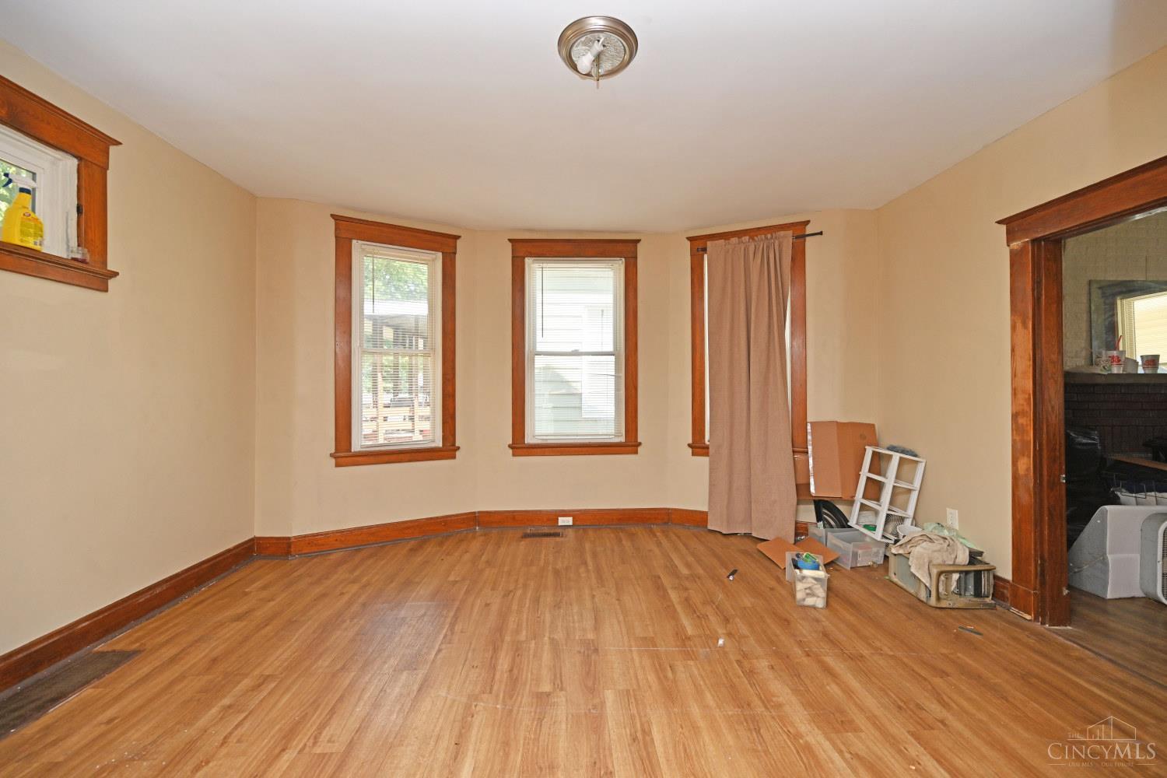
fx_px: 454
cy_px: 389
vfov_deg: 81.2
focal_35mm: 14
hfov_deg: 104.3
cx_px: 584
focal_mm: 14
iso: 200
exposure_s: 1/100
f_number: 5
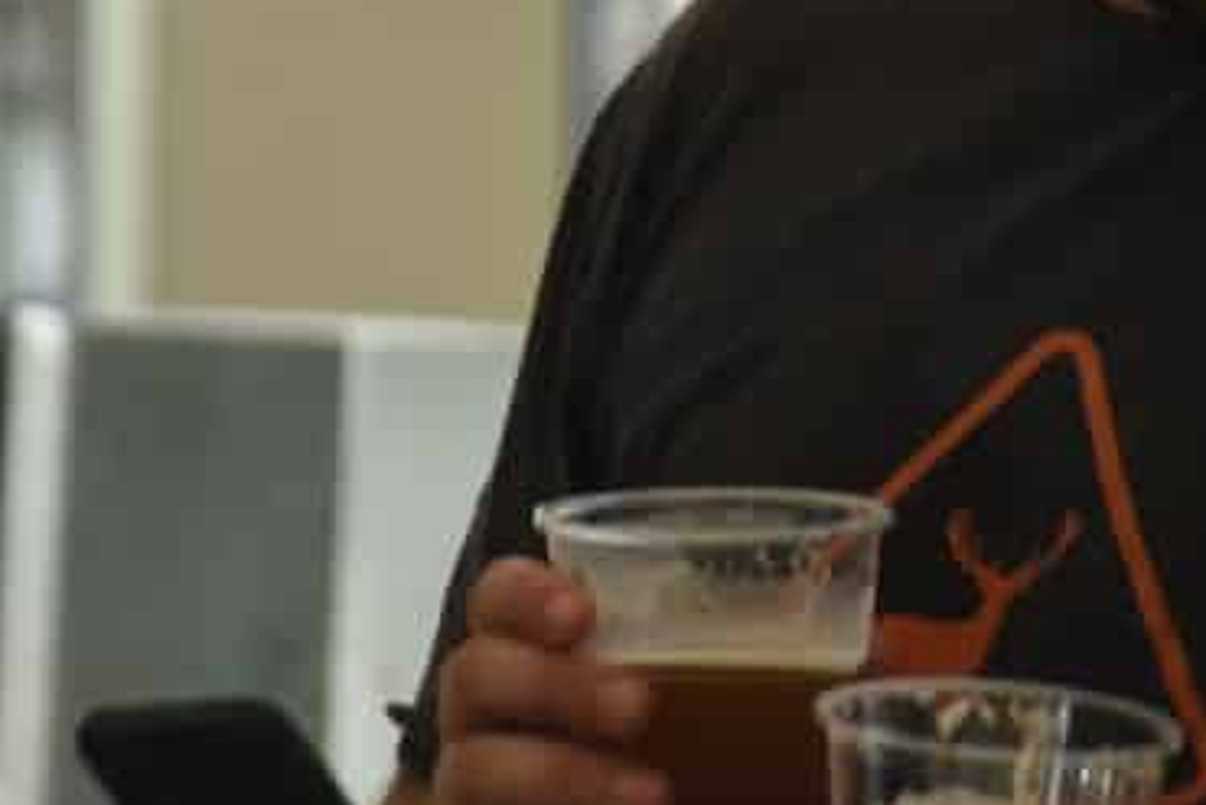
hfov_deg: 2.8
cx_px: 1072
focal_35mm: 735
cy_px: 183
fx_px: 24631
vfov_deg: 1.9
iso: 500
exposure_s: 1/50
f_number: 5.6
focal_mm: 112
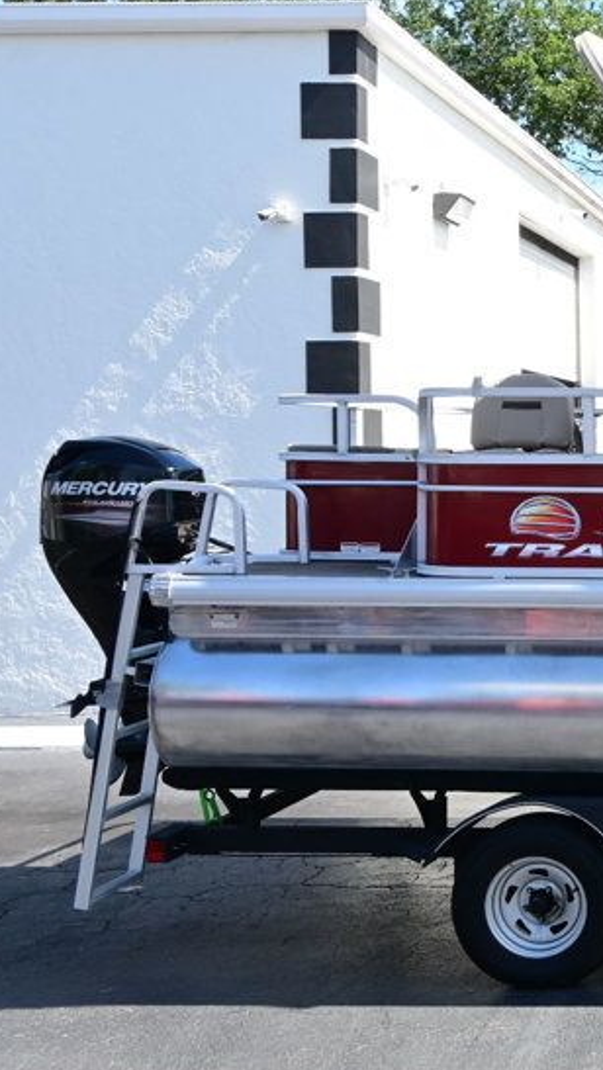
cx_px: 957
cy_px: 469
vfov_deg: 40.2
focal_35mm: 51
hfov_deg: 19.6
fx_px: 1462
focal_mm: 17.5
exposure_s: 1/160
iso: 100
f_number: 6.3
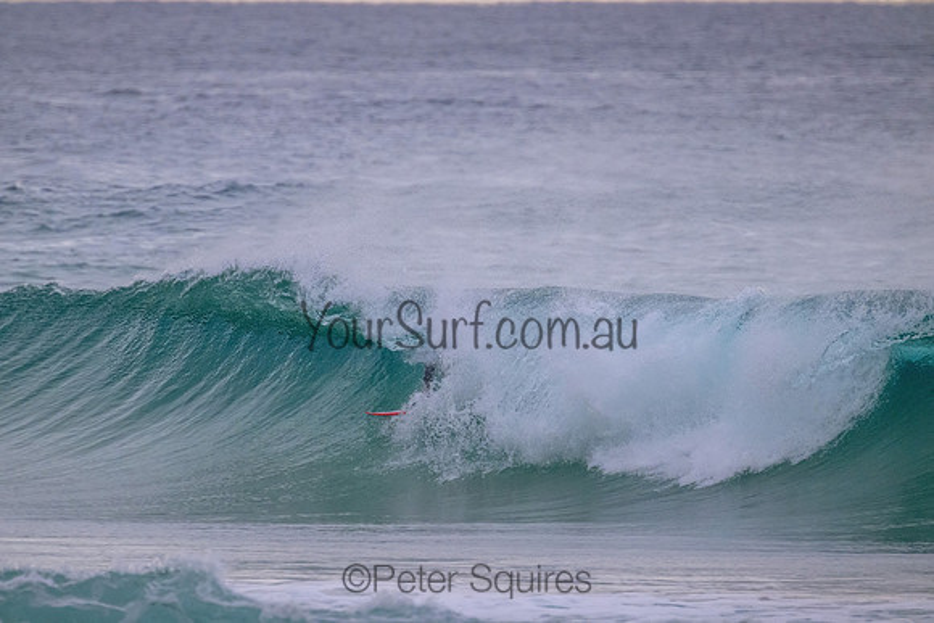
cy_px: 312
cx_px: 467
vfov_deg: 1.7
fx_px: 20759
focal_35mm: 800
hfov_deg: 2.6
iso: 5000
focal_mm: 800
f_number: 11
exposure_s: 1/320
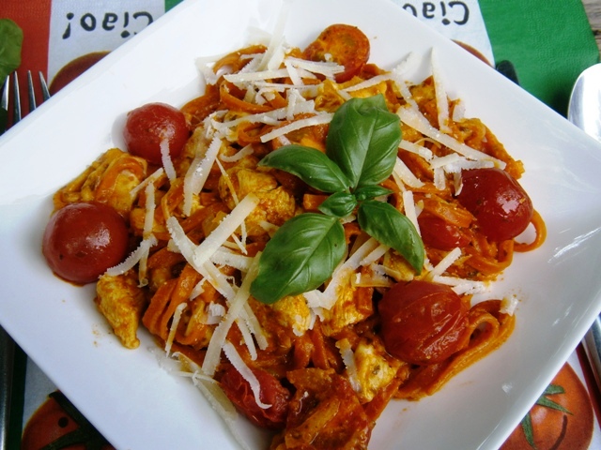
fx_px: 625
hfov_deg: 51.4
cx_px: 300
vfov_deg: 39.7
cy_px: 225
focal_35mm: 36
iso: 80
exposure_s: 1/100
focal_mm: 6.4
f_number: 3.1
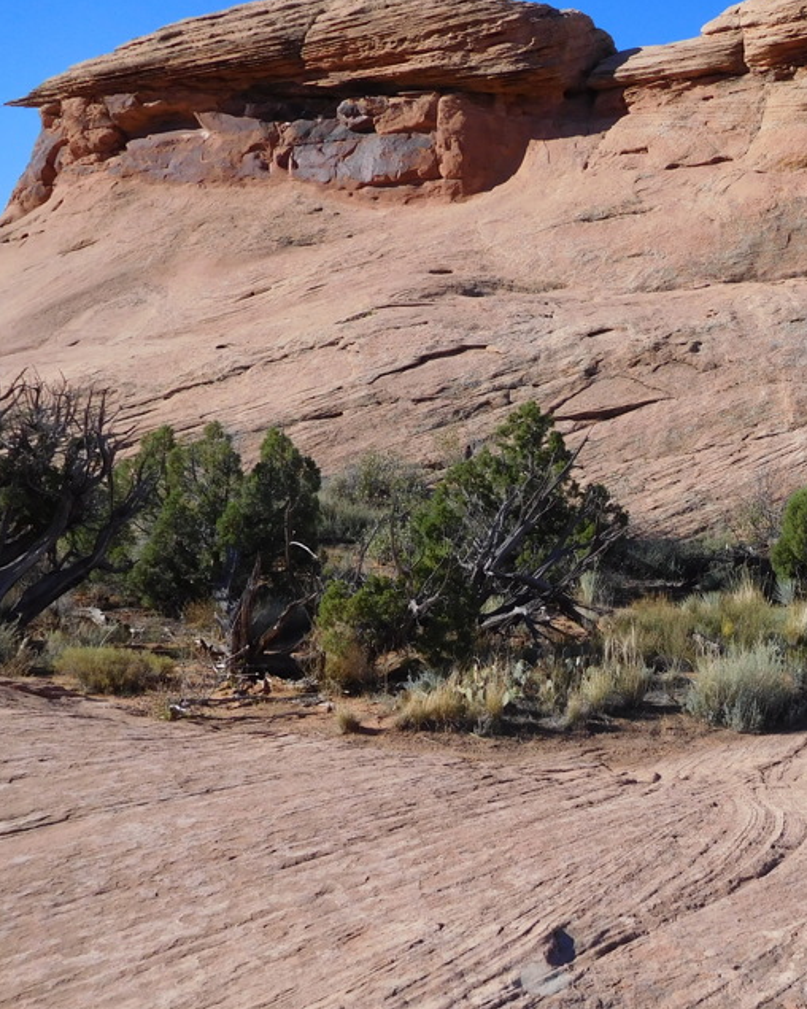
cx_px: 784
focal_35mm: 41
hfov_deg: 33.7
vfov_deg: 44.7
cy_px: 451
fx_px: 1224
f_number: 3.4
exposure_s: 1/1250
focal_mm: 4.5
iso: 125
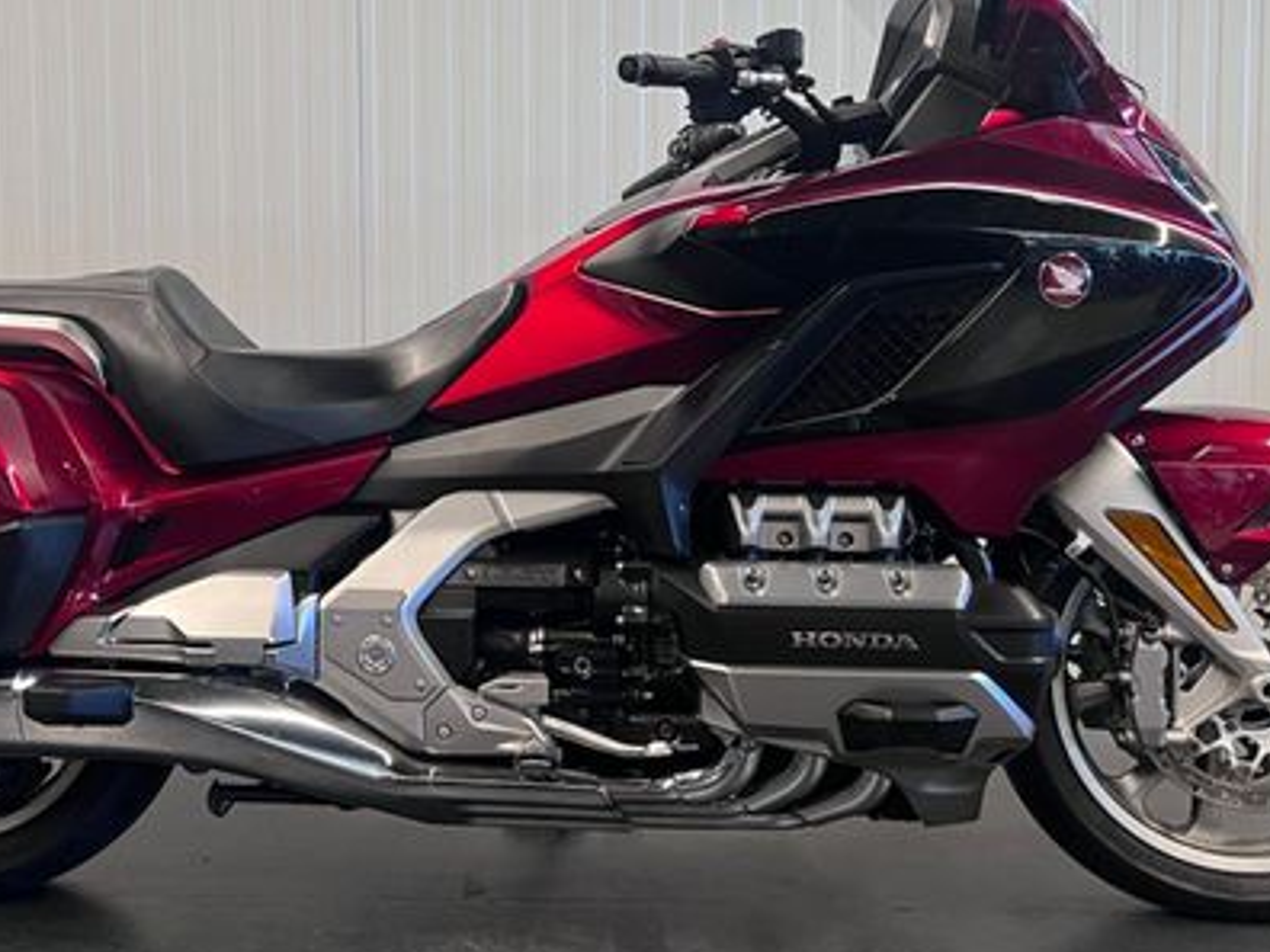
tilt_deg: -2.6
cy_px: 407
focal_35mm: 42
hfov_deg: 44.5
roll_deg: +0.5
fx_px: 1541
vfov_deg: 34.3
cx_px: 494
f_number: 1.5
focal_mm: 5.7
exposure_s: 1/50
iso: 64
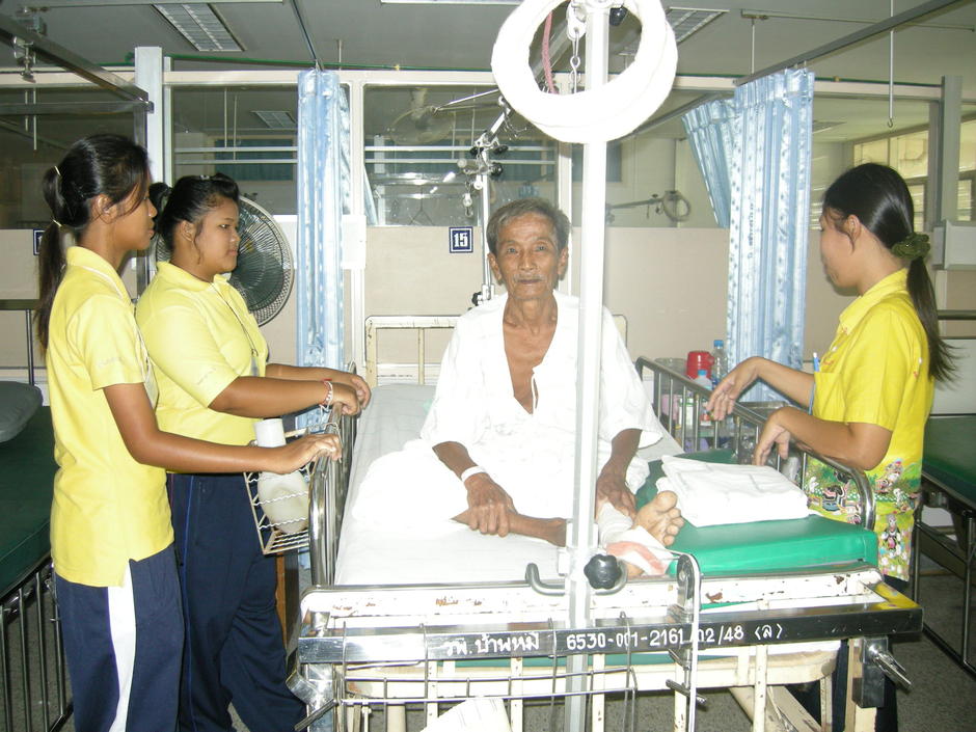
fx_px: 1015
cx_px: 488
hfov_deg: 51.4
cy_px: 366
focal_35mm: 36
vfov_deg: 39.7
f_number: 2.7
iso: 156
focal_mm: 7.5
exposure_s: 1/60
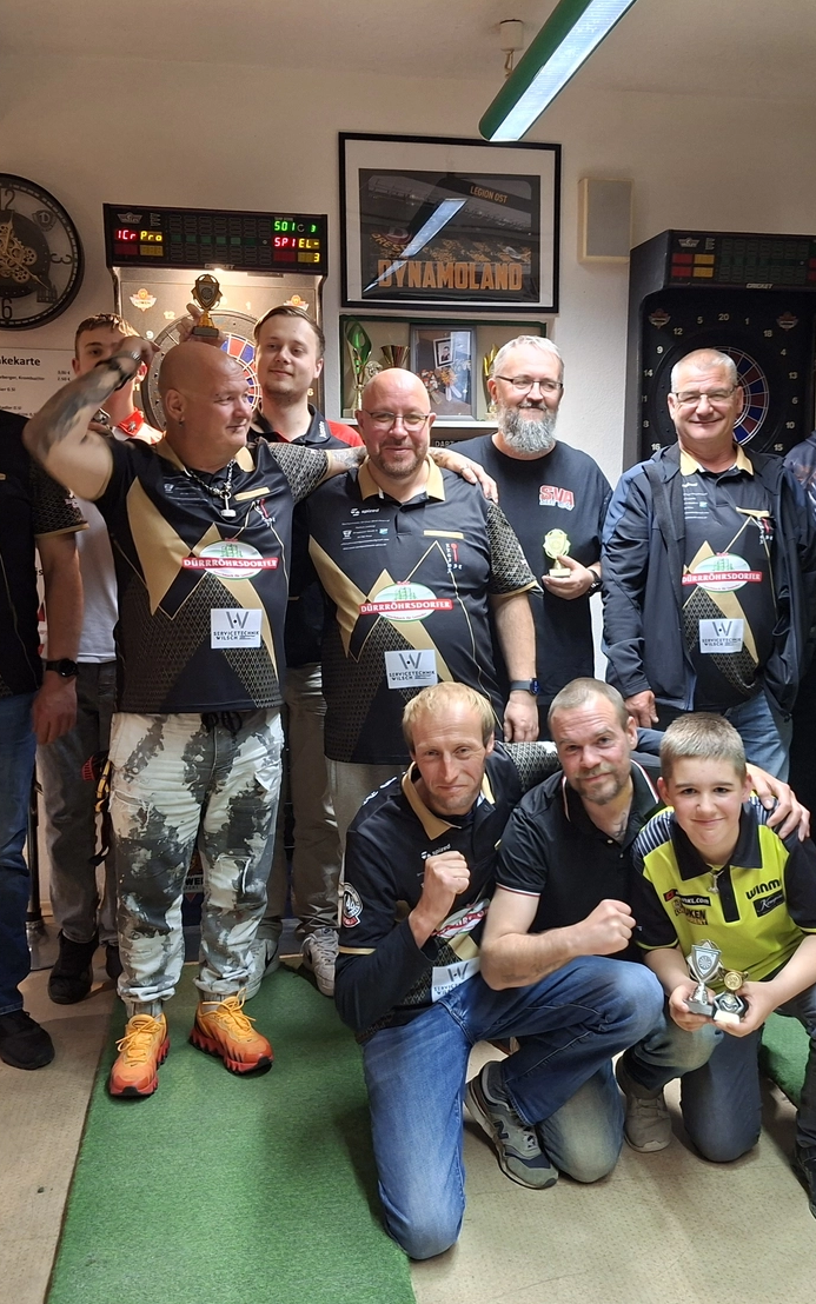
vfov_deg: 58.1
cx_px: 451
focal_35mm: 33
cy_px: 660
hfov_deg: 38.3
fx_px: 1174
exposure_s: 1/33
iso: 400
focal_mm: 5.54
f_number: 1.8
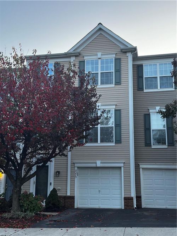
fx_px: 300
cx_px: 88
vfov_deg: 43.0
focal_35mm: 44
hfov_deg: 32.8
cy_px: 118
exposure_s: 1/40
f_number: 1.78
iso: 320
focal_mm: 6.86
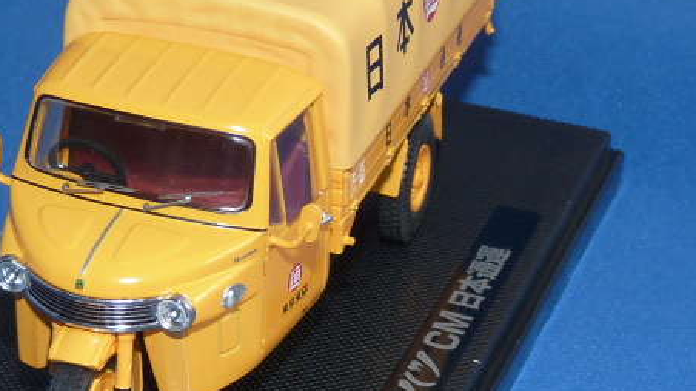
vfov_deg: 10.9
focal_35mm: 111
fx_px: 2048
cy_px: 151
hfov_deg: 19.2
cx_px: 217
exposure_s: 1/30
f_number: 4
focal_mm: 7.3
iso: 100
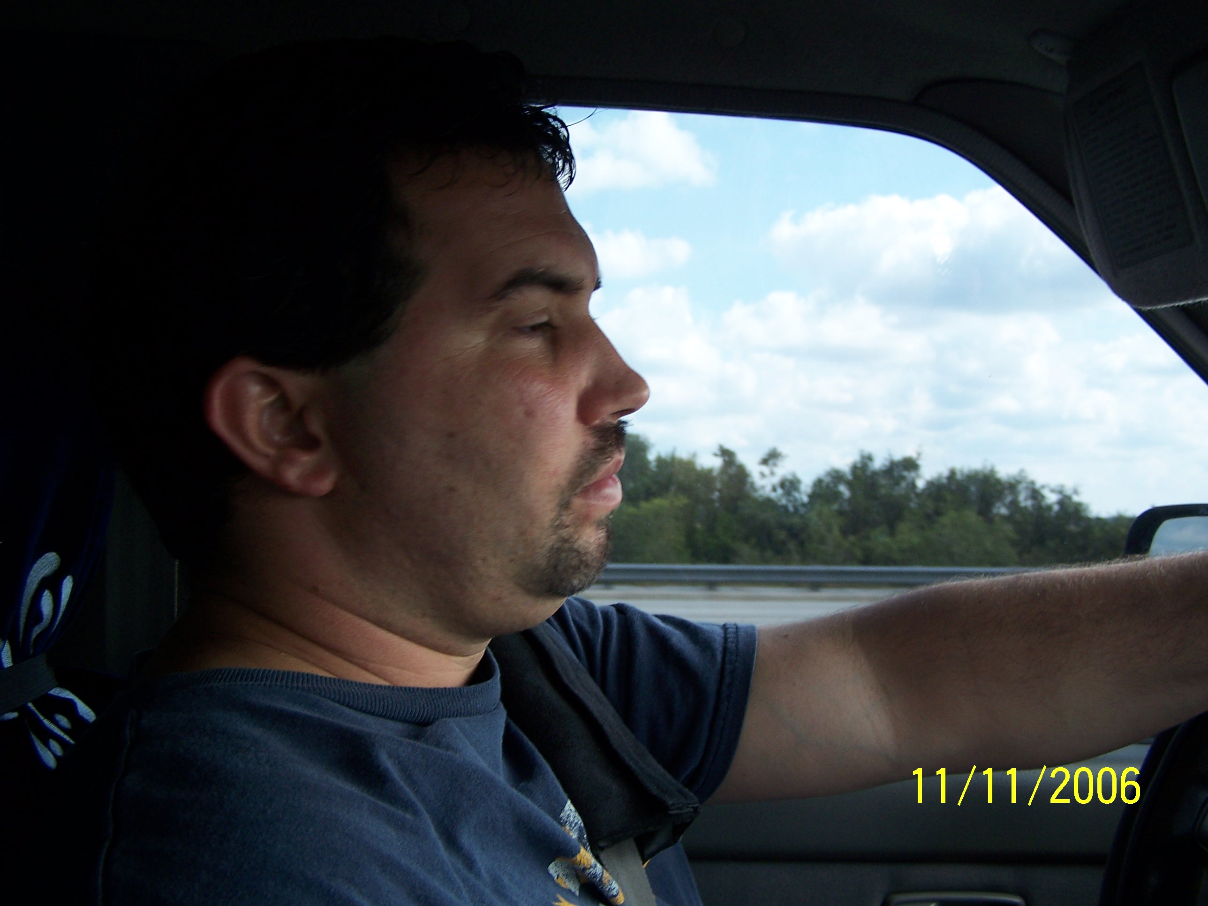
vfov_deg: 37.7
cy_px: 453
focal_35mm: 38
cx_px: 604
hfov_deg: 49.0
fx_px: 1326
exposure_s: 1/180
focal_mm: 6.3
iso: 80
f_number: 2.8
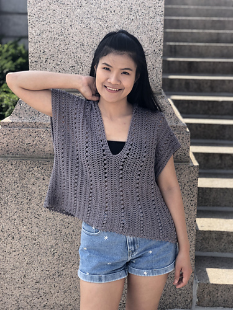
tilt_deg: -10.5
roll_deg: -0.7
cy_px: 155
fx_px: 512
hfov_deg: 25.7
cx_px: 116
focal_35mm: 57
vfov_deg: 33.8
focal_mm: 6.6
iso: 20
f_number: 2.8
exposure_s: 1/197
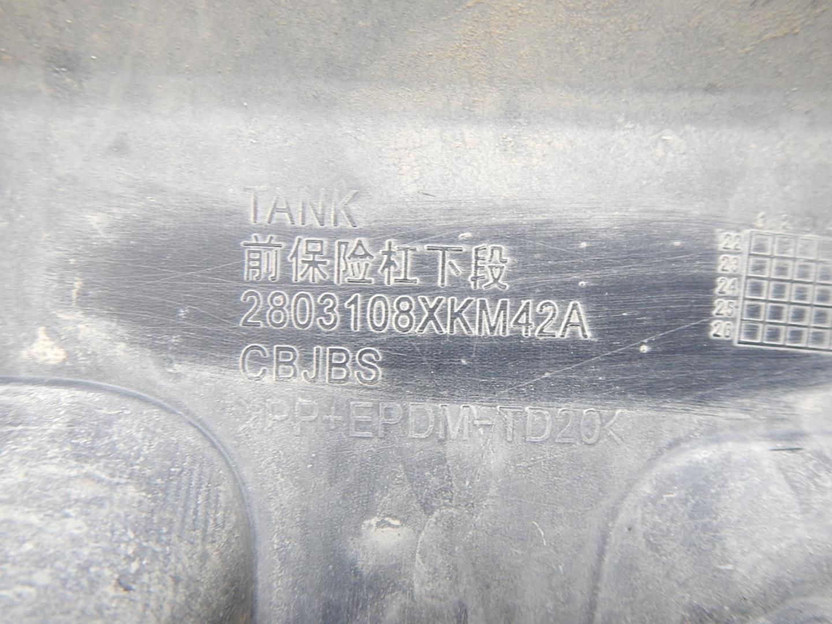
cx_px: 416
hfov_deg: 55.4
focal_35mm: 33
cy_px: 312
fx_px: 793
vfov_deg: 42.9
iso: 400
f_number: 3.9
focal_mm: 5.9
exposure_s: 1/20
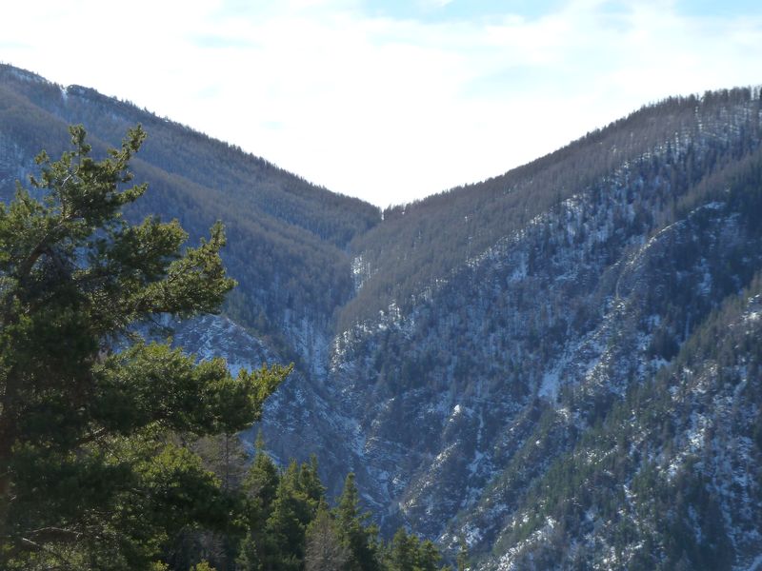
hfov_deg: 23.6
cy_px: 286
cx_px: 381
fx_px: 1827
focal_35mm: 83
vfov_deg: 17.8
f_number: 4.2
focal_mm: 13.7
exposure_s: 1/400
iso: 125
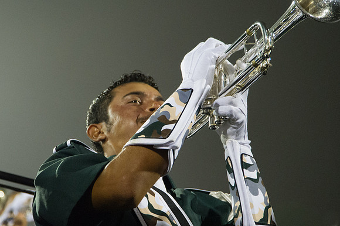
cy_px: 108
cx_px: 148
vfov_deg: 10.6
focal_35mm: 130
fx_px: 1225
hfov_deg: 15.8
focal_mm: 100
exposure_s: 1/125
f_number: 5.6
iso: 12800
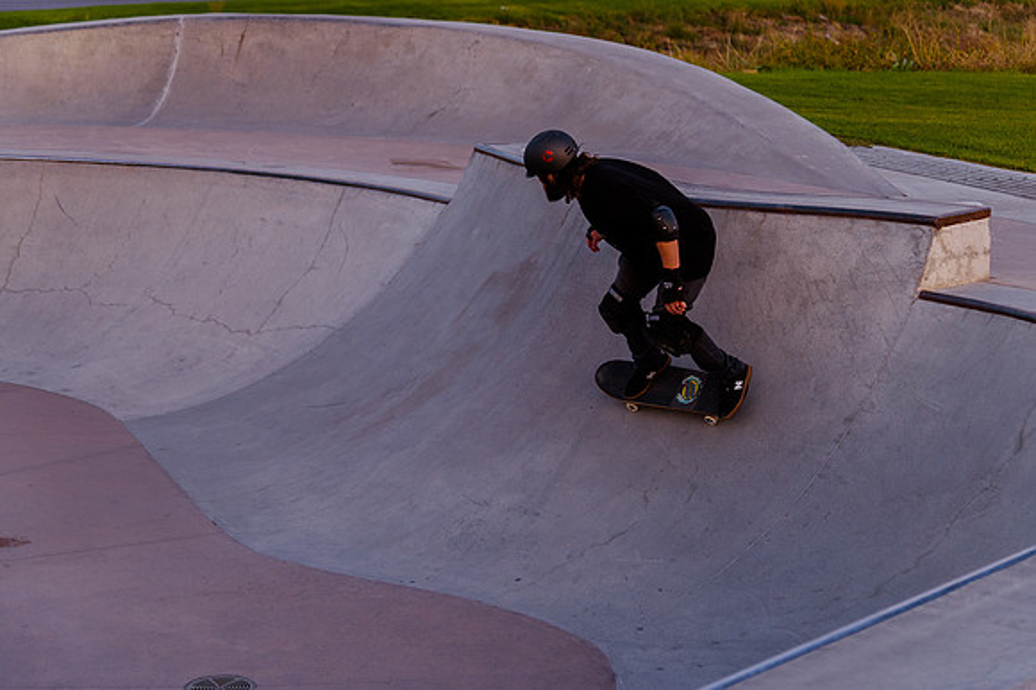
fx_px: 2077
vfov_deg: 18.8
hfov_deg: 28.0
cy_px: 307
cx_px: 518
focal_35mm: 72
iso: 800
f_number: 4
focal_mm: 65
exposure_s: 1/500
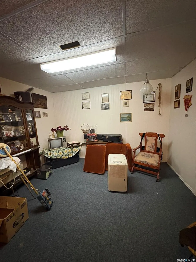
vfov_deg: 102.1
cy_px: 131
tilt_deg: -8.5
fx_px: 106
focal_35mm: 14
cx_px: 98
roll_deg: +2.3
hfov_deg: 85.7
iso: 640
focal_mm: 2.22
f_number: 2.2
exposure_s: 1/40
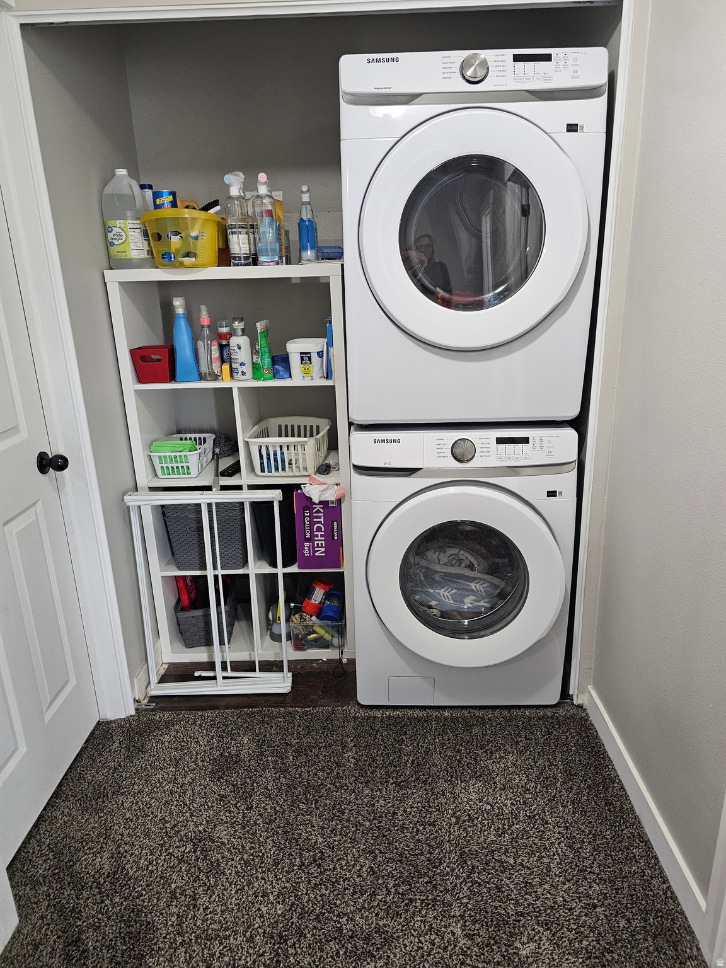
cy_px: 484
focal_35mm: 23
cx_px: 363
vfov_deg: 73.9
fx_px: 643
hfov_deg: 58.9
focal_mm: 6.3
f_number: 1.7
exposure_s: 1/60
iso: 640
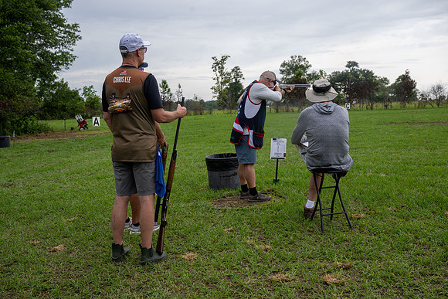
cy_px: 150
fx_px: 473
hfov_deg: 50.7
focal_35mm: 38
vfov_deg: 35.1
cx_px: 224
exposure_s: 1/100
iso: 80
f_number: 6.3
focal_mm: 38
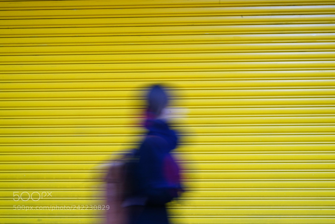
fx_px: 466
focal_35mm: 50
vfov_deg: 27.0
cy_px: 112
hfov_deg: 39.6
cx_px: 168
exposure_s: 1/10
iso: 500
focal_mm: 50
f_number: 14
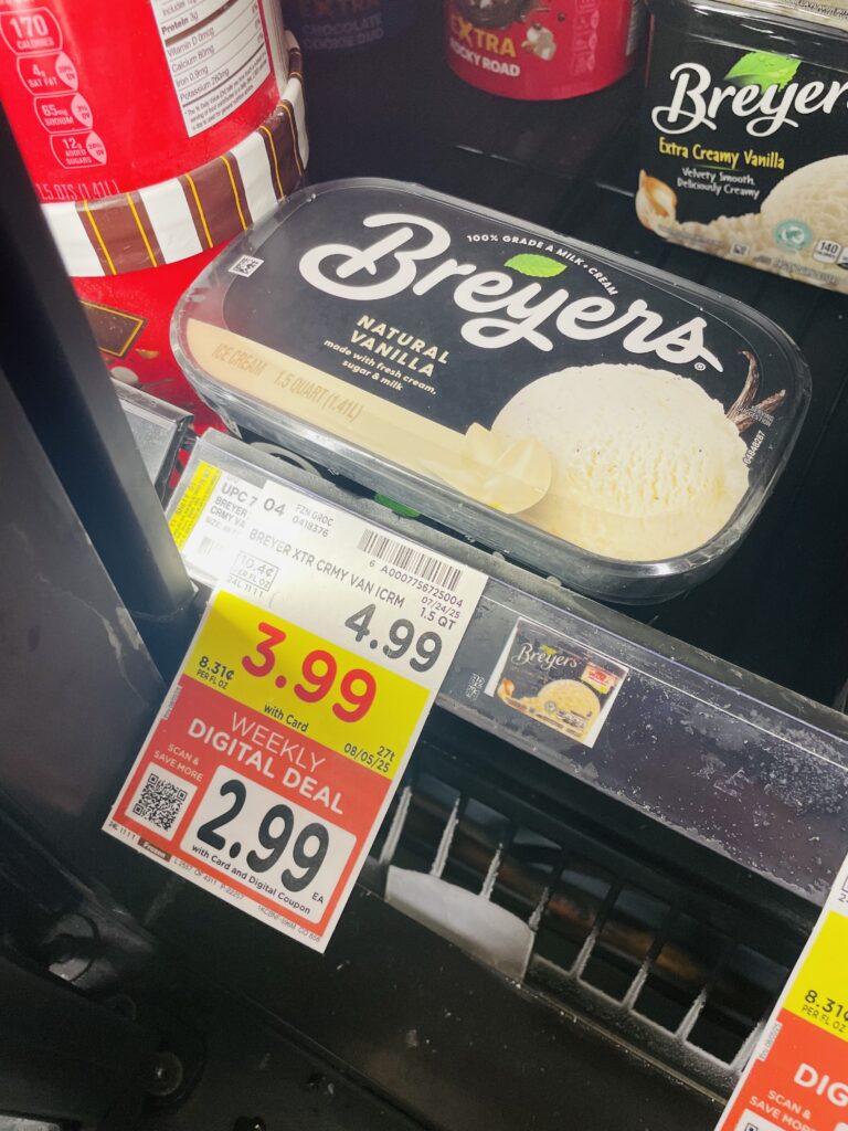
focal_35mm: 26
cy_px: 566
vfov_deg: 67.3
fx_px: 849
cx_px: 424
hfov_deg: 53.1
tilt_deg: -54.3
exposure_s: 1/60
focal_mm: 4.2
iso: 64
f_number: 1.6
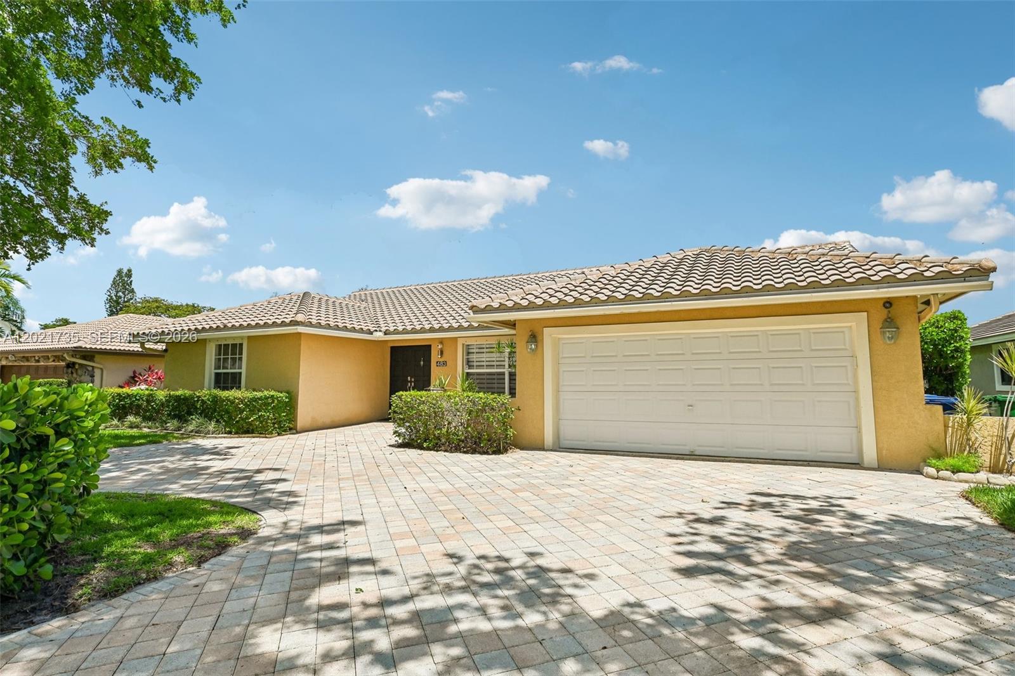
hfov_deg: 90.0
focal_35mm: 18
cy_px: 338
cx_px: 508
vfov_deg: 67.4
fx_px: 507
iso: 100
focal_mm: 18
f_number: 7.1
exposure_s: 1/640
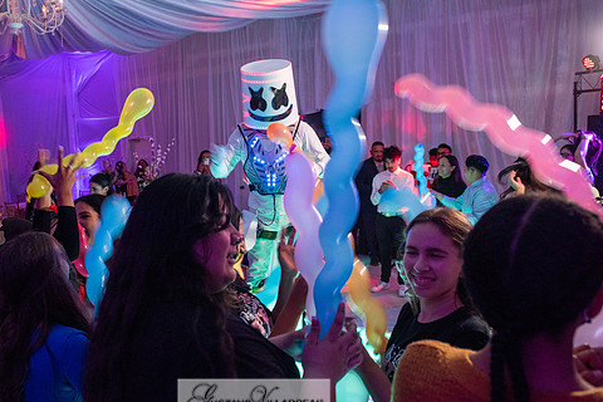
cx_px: 254
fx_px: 486
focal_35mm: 29
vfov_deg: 45.0
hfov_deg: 63.3
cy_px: 205
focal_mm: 24
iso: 1250
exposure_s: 1/60
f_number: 4
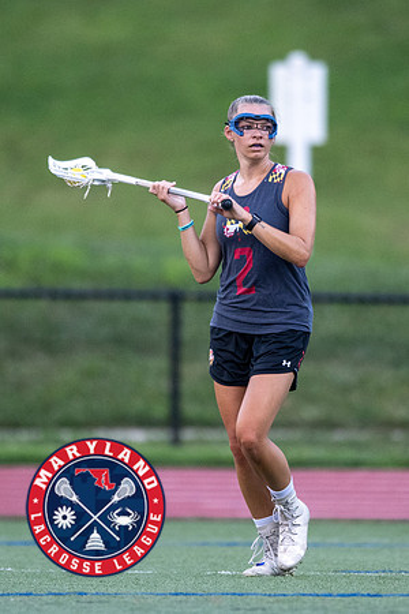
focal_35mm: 889
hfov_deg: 1.5
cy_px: 289
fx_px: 15153
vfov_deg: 2.3
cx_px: 257
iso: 2800
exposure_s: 1/1000
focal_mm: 400
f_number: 2.8
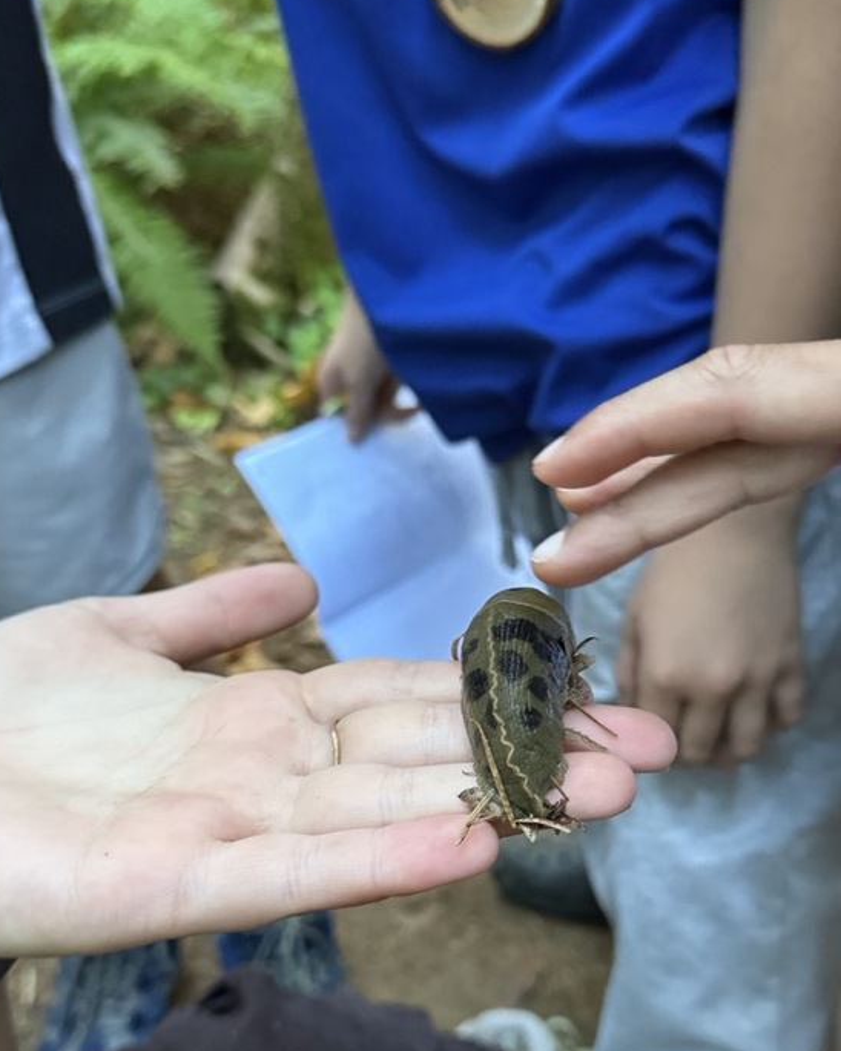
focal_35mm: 35
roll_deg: +10.2
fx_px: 1089
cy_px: 664
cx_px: 448
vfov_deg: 50.9
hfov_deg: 42.2
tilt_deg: -40.2
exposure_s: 1/60
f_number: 1.78
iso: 800
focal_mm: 6.76
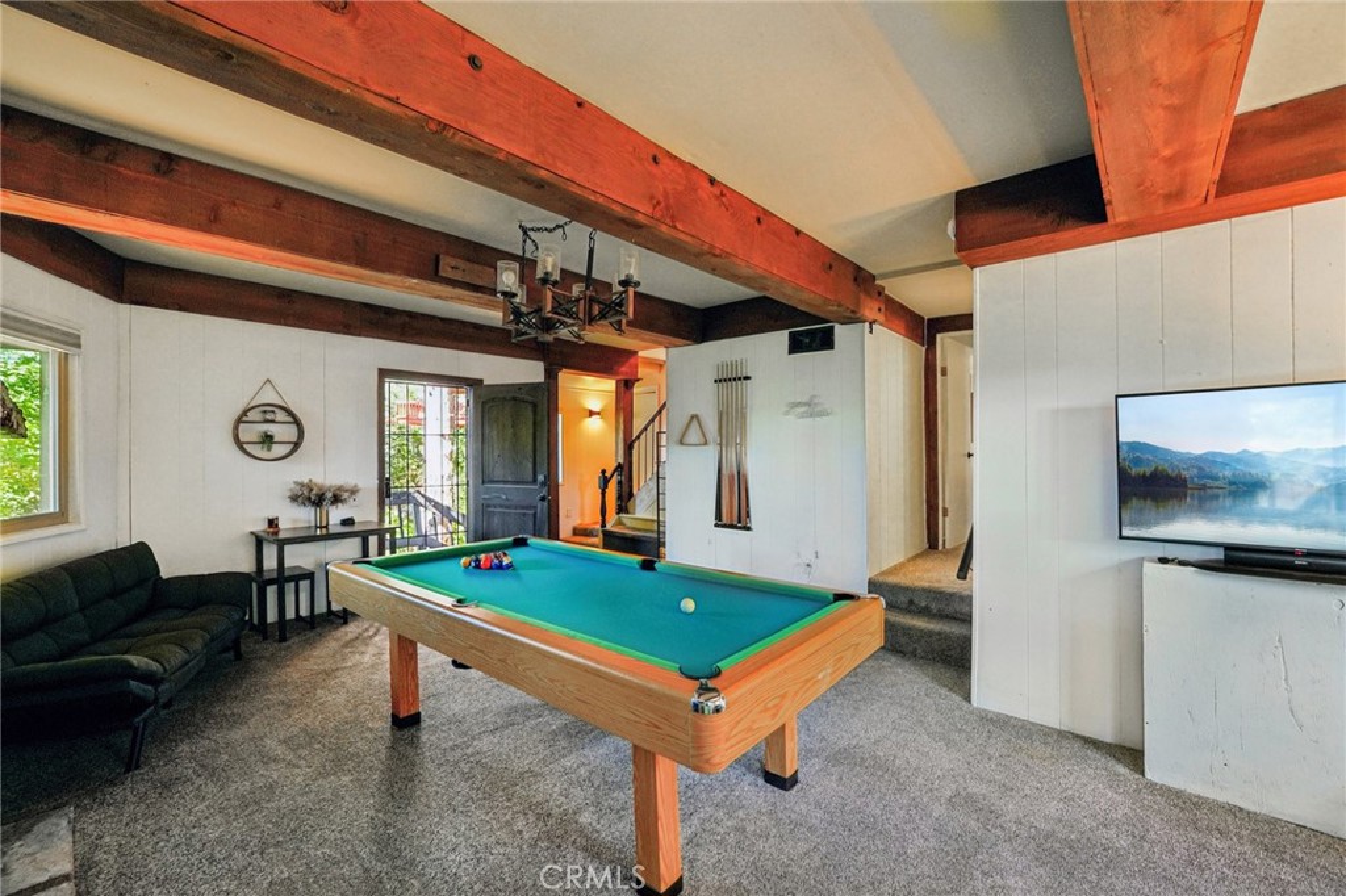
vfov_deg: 81.2
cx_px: 673
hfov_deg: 104.3
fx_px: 523
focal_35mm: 14
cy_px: 448
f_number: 8
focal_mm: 14
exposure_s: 1/15
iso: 400
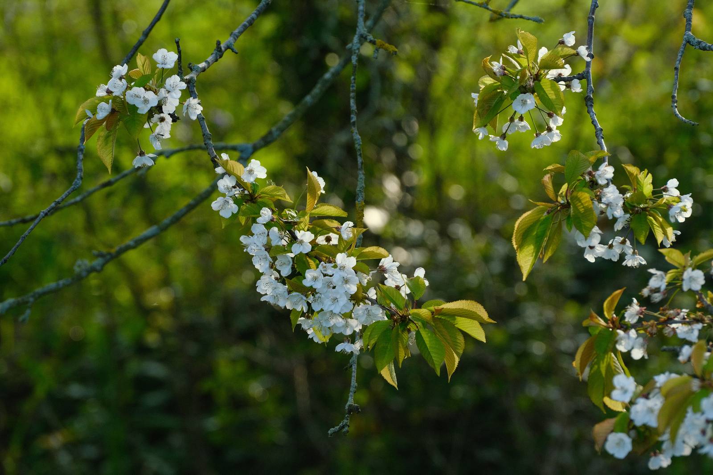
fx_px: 5288
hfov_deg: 7.7
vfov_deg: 5.1
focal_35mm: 267
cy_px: 238
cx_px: 356
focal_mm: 177.9
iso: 800
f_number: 6.4
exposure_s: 1/500
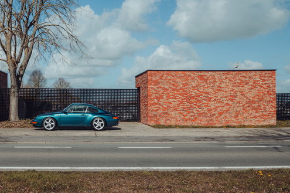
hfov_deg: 42.5
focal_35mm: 45
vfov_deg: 29.6
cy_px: 65
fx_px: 362
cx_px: 77
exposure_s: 1/250
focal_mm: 29
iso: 100
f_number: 7.1
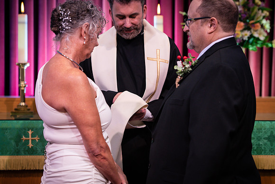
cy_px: 93
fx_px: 1015
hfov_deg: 15.4
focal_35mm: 133
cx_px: 144
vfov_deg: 10.3
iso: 800
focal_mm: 112
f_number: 2.8
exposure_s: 1/200
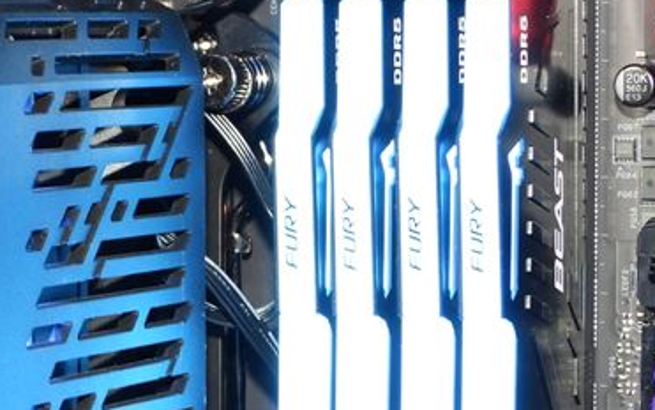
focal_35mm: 205
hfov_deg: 10.1
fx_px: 3660
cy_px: 316
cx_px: -129
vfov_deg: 6.4
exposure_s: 1/30
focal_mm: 12.6
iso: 200
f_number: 3.5
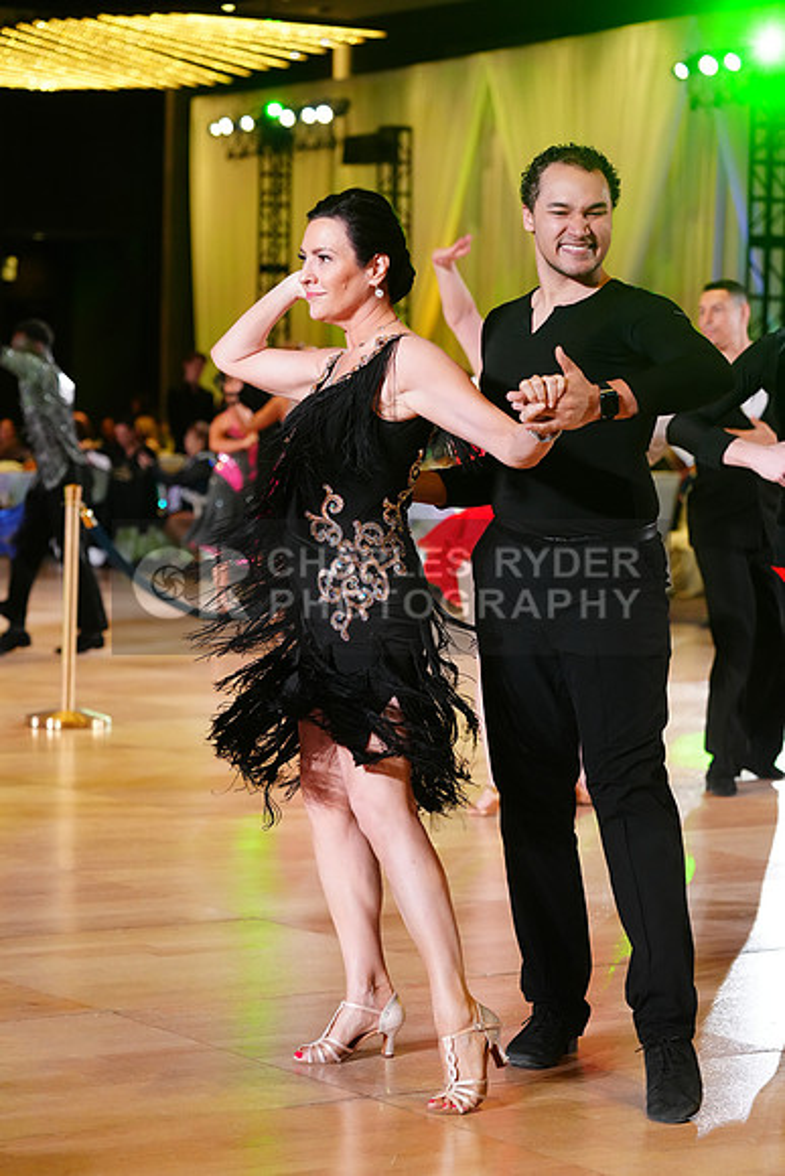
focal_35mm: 93
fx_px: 3040
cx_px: 392
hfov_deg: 14.7
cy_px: 588
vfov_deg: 21.9
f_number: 4
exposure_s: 1/400
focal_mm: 93
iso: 3200
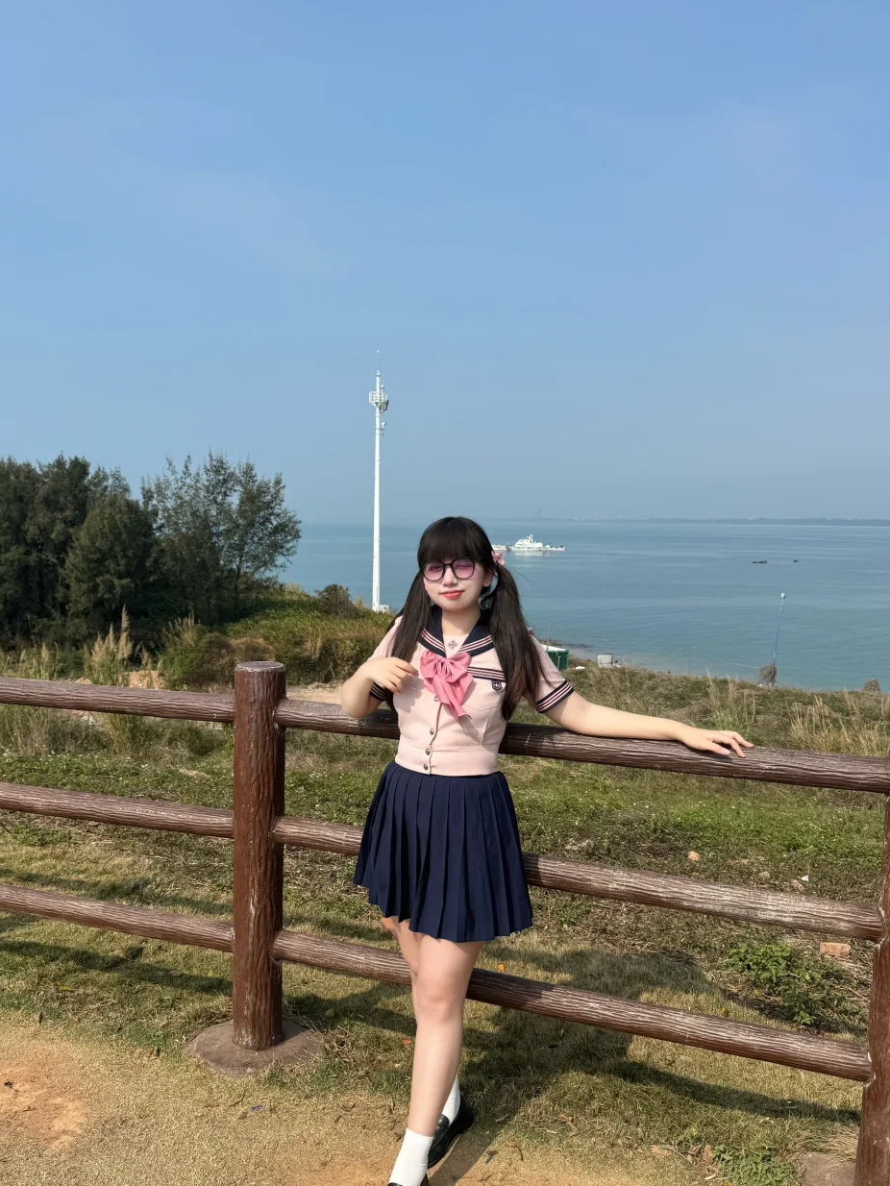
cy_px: 635
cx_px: 398
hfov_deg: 49.7
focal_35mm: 28
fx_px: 960
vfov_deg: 63.4
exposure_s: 1/5814
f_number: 1.78
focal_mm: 6.86
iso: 80
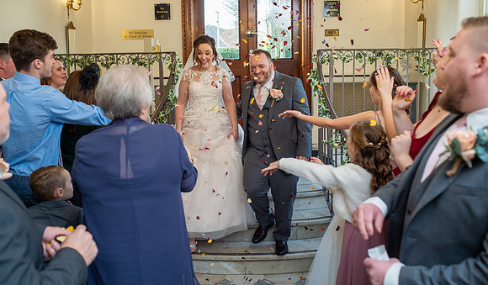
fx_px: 484
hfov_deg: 53.5
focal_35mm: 37
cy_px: 119
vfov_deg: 32.8
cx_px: 249
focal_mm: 35
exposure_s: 1/320
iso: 640
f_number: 4
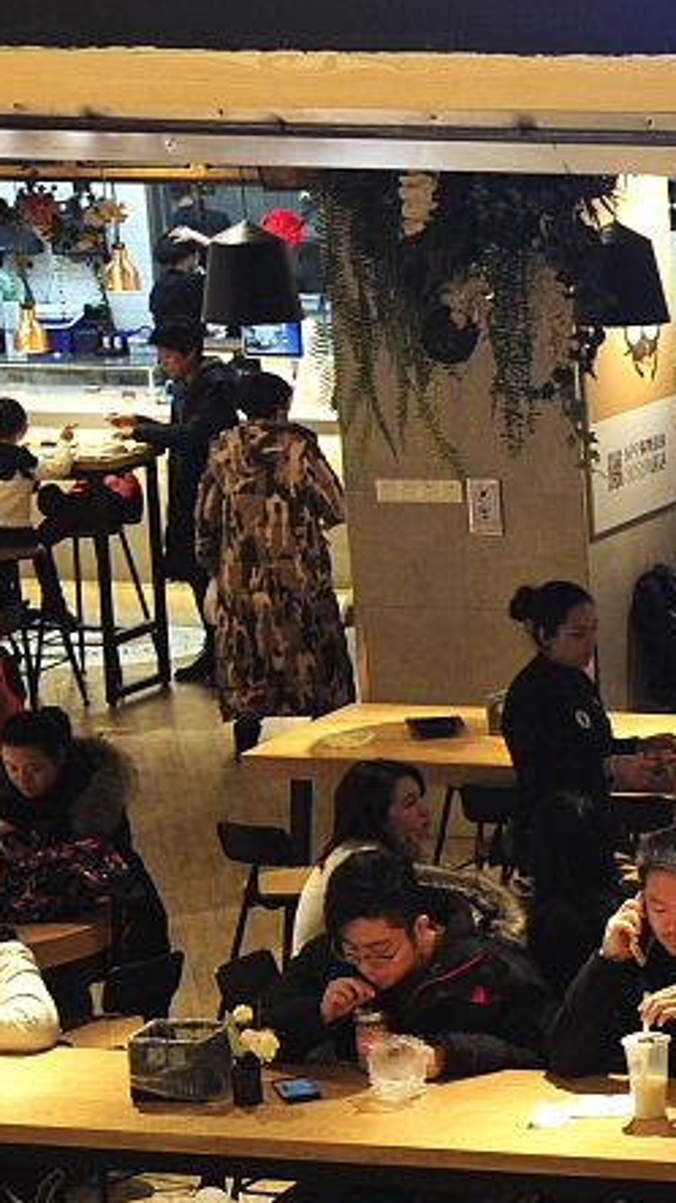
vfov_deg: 18.0
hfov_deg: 9.4
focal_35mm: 119
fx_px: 3794
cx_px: 1404
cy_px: 766
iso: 2500
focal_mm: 42
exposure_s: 1/160
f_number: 4.5
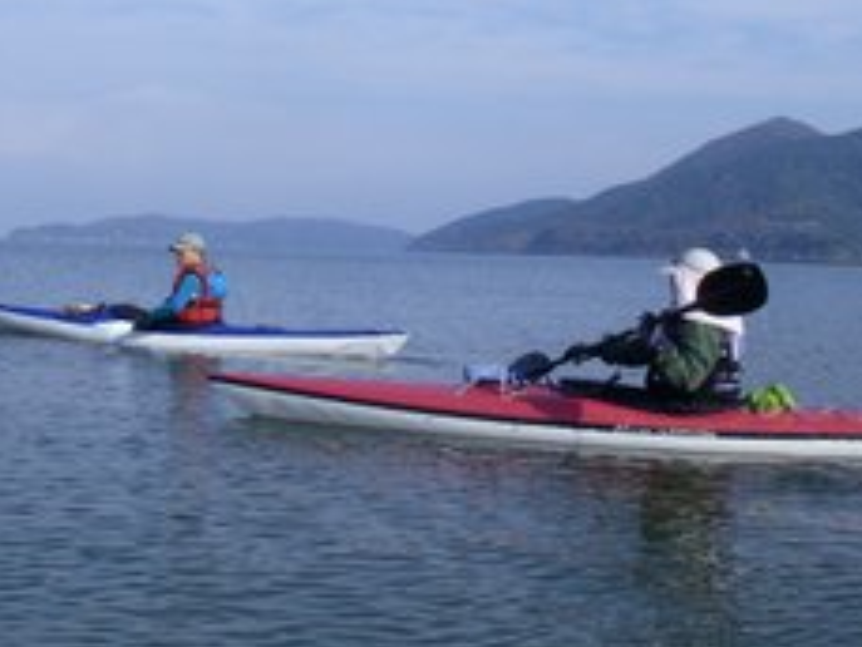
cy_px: 213
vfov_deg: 25.1
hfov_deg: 33.2
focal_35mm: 58
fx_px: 1445
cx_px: 403
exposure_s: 1/250
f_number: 6.6
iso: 64
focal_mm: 6.3
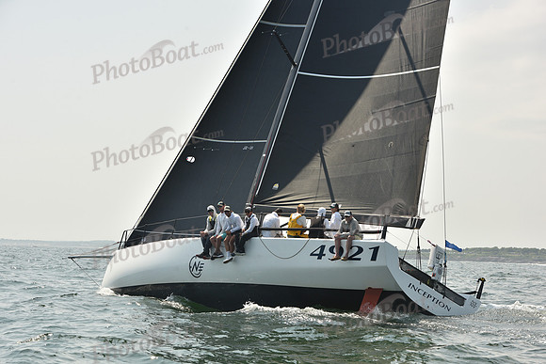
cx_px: 273
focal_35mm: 70
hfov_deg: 28.8
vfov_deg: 19.5
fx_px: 1062
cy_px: 182
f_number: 9
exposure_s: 1/800
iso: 250
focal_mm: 70
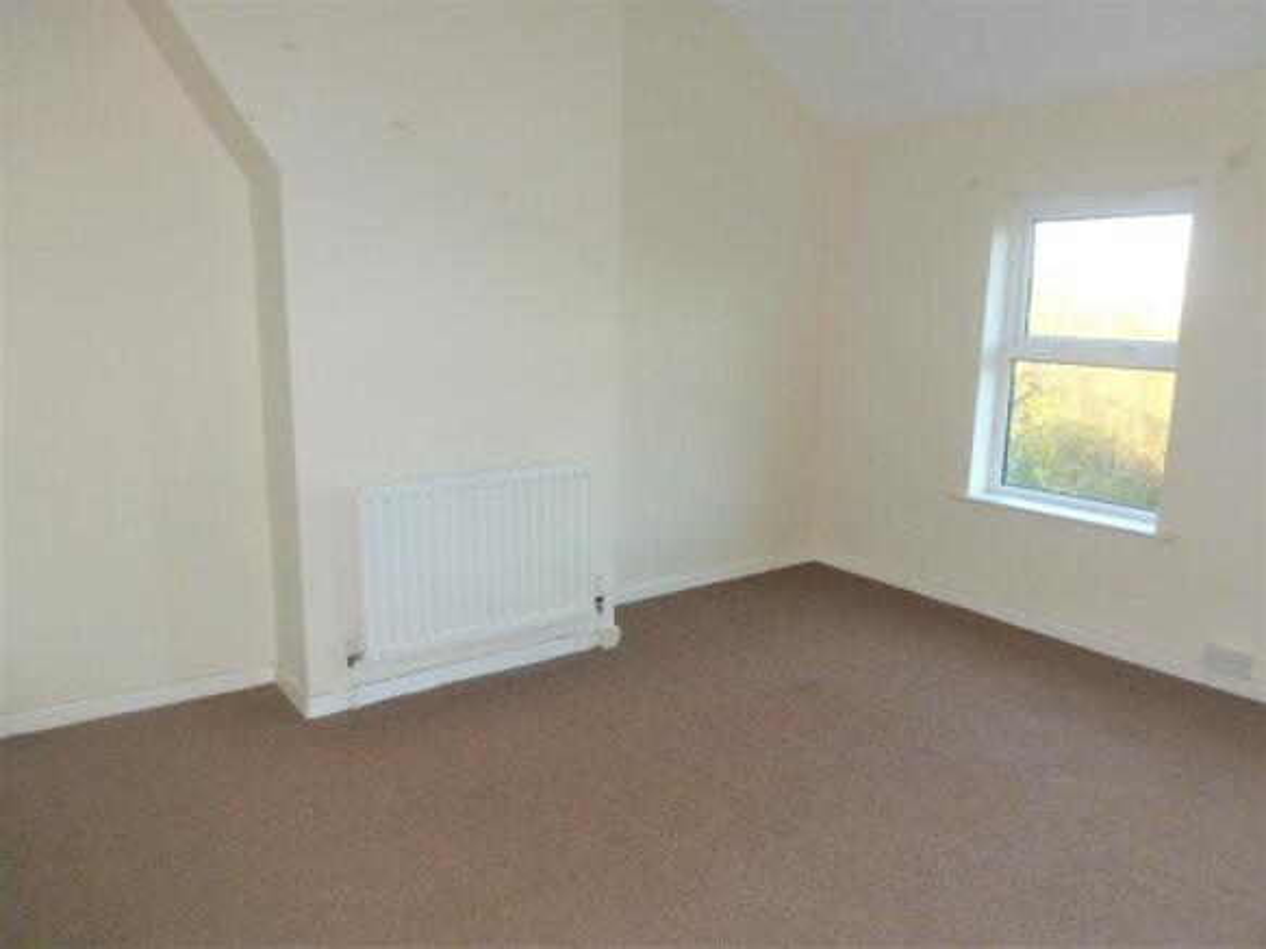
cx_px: 633
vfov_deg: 56.8
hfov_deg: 71.6
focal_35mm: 24
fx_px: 878
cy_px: 474
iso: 250
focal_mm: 4.3
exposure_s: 1/60
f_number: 3.3
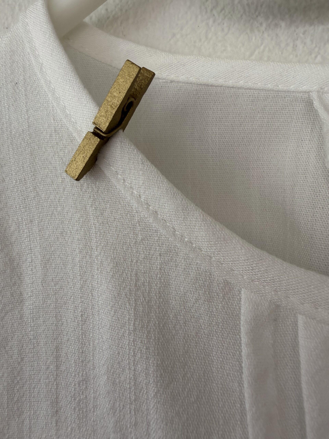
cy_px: 220
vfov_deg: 71.6
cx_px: 164
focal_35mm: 24
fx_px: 304
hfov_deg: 56.8
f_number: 2.2
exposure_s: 1/196
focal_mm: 2.22
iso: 40
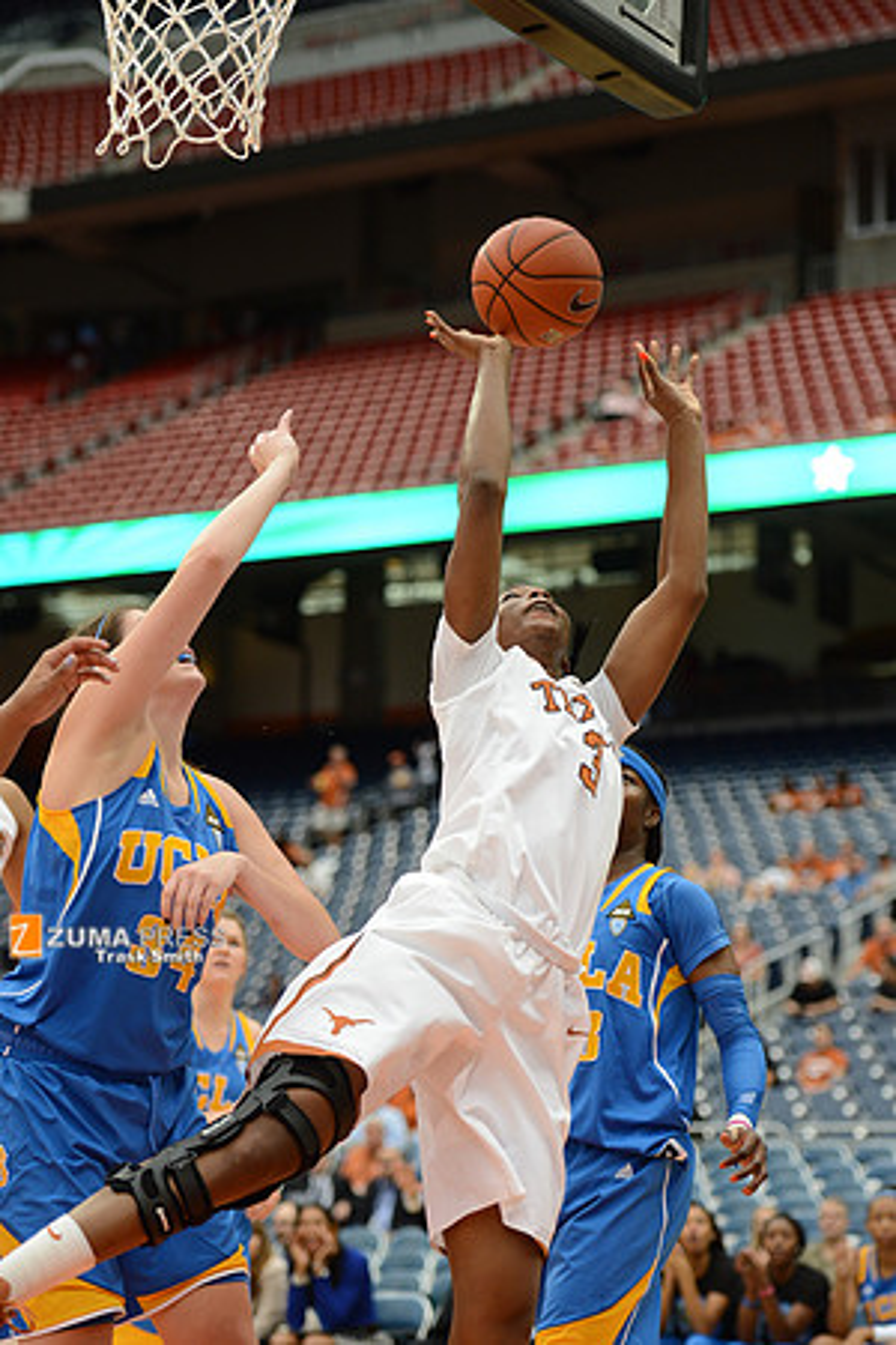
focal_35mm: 90
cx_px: 448
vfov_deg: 22.6
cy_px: 672
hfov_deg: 15.2
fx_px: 3360
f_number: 2.8
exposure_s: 1/1250
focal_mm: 90
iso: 1250
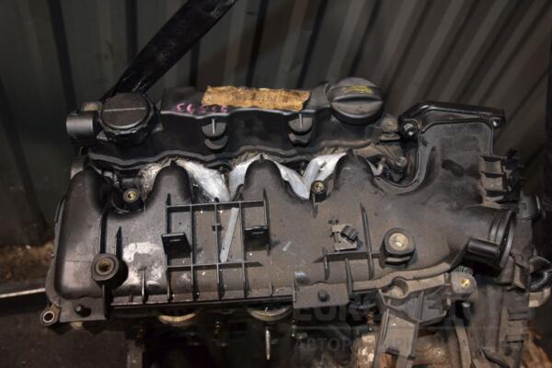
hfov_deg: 57.2
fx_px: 506
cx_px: 276
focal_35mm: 33
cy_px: 184
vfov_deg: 40.0
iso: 800
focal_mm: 22
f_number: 5
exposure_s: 1/60
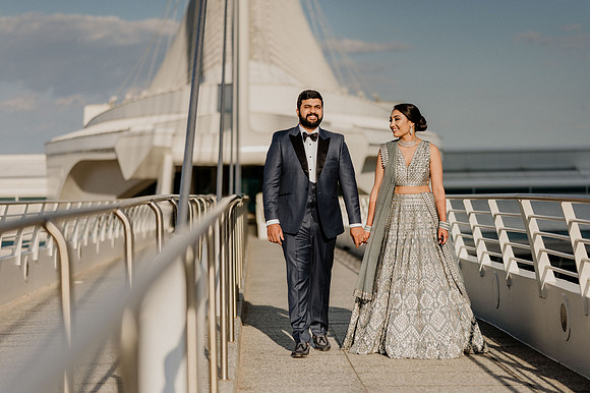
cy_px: 196
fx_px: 1417
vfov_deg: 15.8
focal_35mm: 86
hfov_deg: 23.5
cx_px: 295
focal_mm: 85
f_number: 1.8
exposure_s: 1/8000
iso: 160
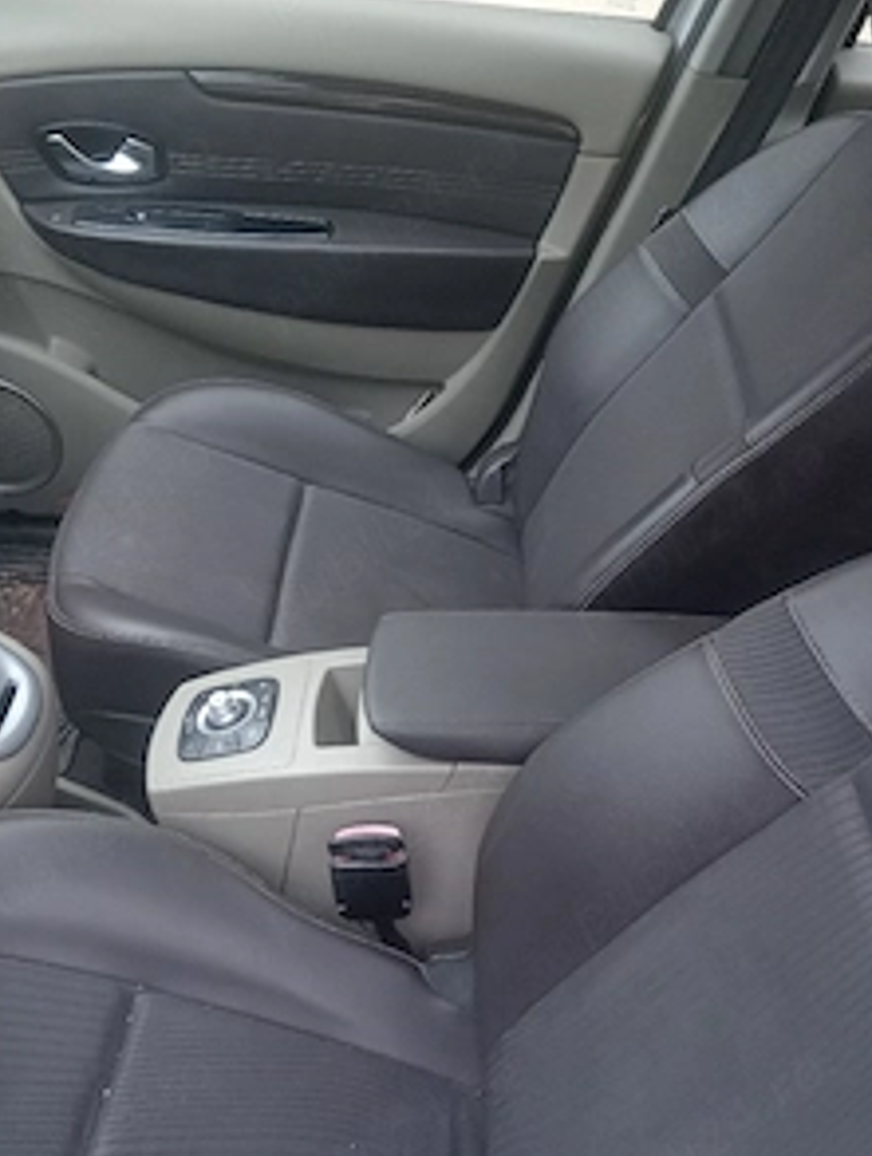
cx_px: 470
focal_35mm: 38
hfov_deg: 37.8
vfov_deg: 48.9
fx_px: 1272
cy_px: 580
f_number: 1.8
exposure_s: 1/33.4
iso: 668
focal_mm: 3.98
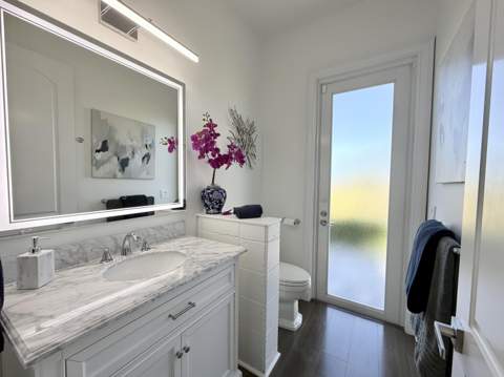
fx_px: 204
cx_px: 252
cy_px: 188
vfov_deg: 85.6
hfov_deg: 102.1
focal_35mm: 14
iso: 64
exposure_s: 1/207
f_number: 2.2
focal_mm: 2.22
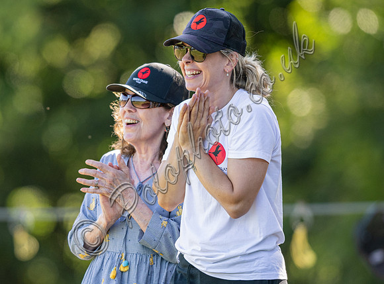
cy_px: 197
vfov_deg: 1.8
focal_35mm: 838
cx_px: 71
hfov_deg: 2.4
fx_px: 9250
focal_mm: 400
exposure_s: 1/640
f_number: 3.2
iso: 400
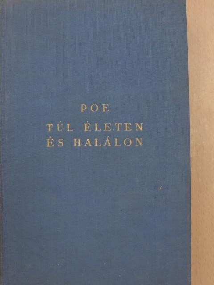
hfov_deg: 24.4
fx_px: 495
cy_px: 142
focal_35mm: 60
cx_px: 107
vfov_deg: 32.2
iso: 1600
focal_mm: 10.7
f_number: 3.7
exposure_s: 1/100
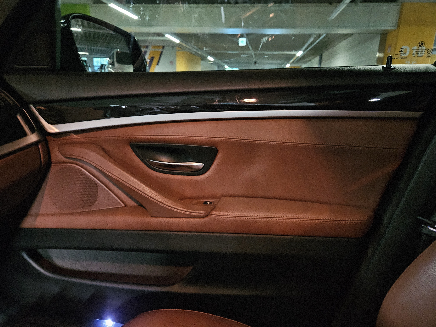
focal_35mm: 23
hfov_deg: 73.9
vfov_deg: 58.9
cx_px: 218
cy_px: 164
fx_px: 290
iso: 1250
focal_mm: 5.4
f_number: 1.8
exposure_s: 1/17.5
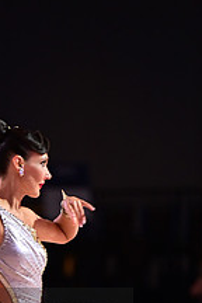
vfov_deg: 3.8
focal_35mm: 536
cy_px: 335
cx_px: -60
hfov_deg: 2.6
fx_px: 4511
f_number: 2.8
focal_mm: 200
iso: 1600
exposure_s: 1/400
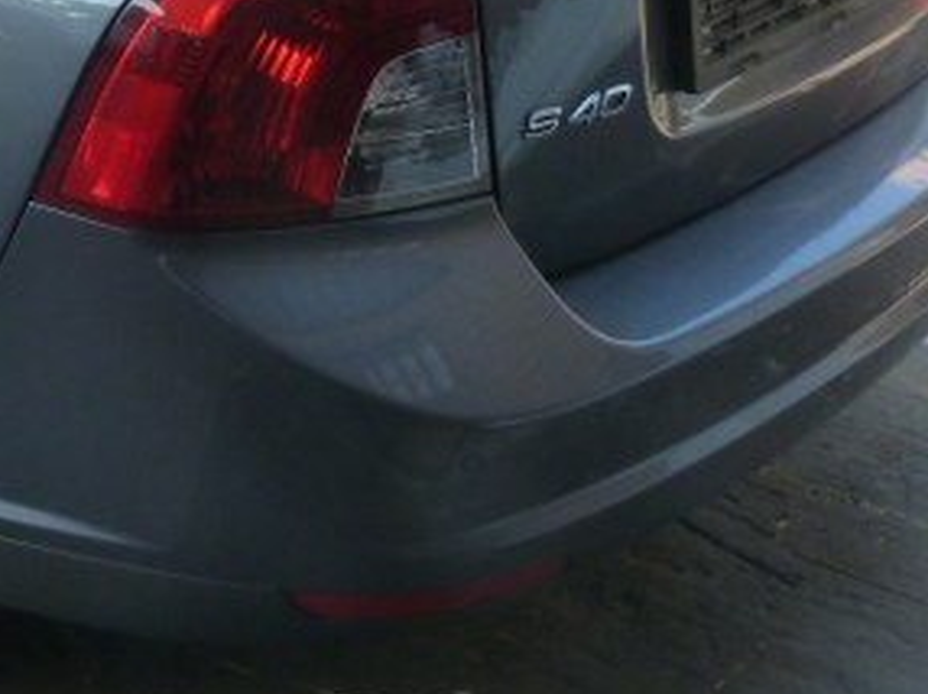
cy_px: -29
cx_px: 101
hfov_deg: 26.9
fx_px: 1875
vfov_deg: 20.2
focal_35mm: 70
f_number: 2.8
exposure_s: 1/125
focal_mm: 4.5
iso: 125
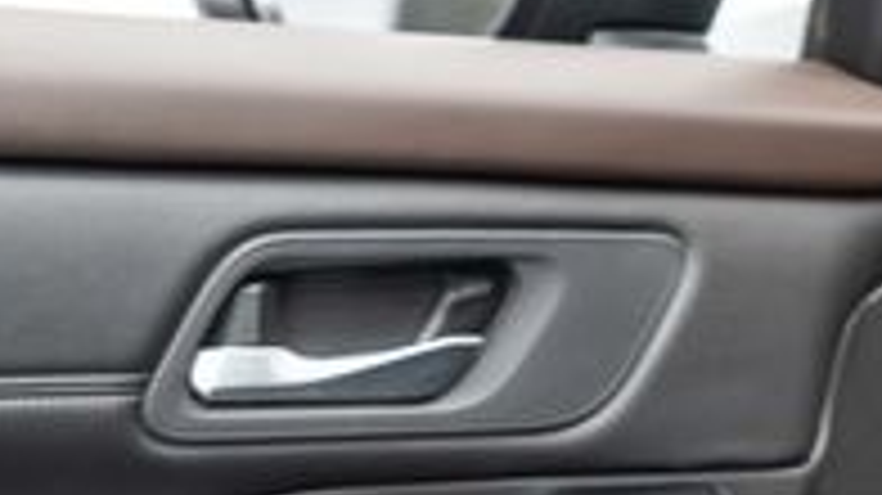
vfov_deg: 11.7
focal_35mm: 96
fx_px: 2244
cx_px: -54
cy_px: 853
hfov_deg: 21.3
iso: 640
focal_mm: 28
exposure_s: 1/40
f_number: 3.2
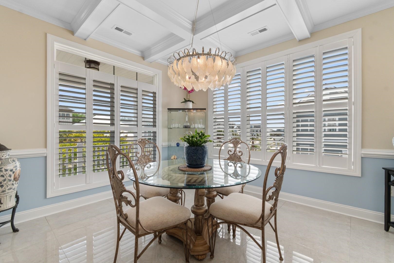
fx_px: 164
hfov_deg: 100.4
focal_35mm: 15
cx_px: 197
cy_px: 132
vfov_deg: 77.3
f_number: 4.5
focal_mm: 10
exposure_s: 1/25
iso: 100
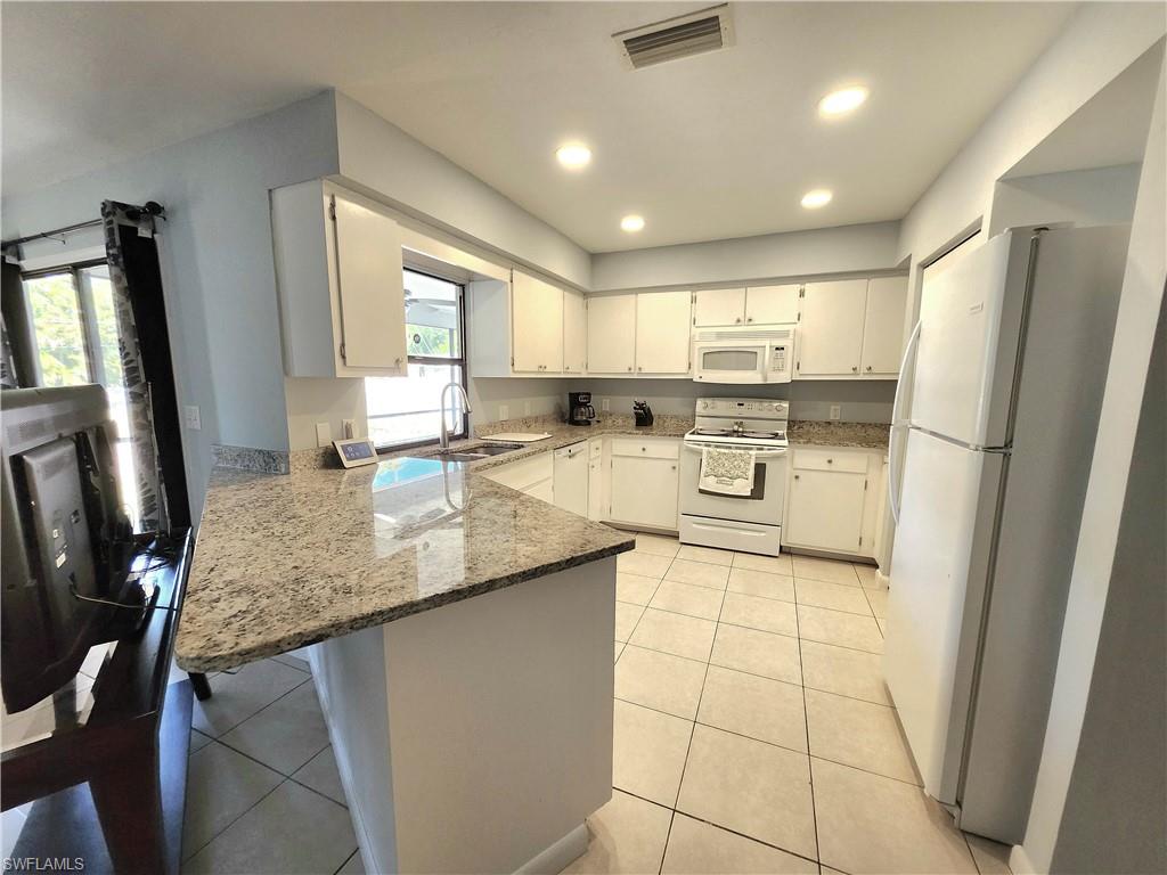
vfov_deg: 89.9
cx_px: 584
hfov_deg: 106.2
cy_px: 438
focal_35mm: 13
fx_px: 438
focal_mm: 1.74
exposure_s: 1/60.2
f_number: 2.2
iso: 160
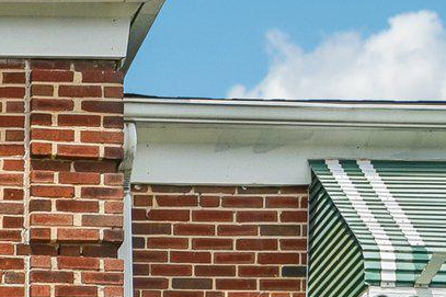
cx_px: -503
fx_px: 1994
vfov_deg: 8.0
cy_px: 669
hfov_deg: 11.3
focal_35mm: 161
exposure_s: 1/1600
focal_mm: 32
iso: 400
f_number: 8
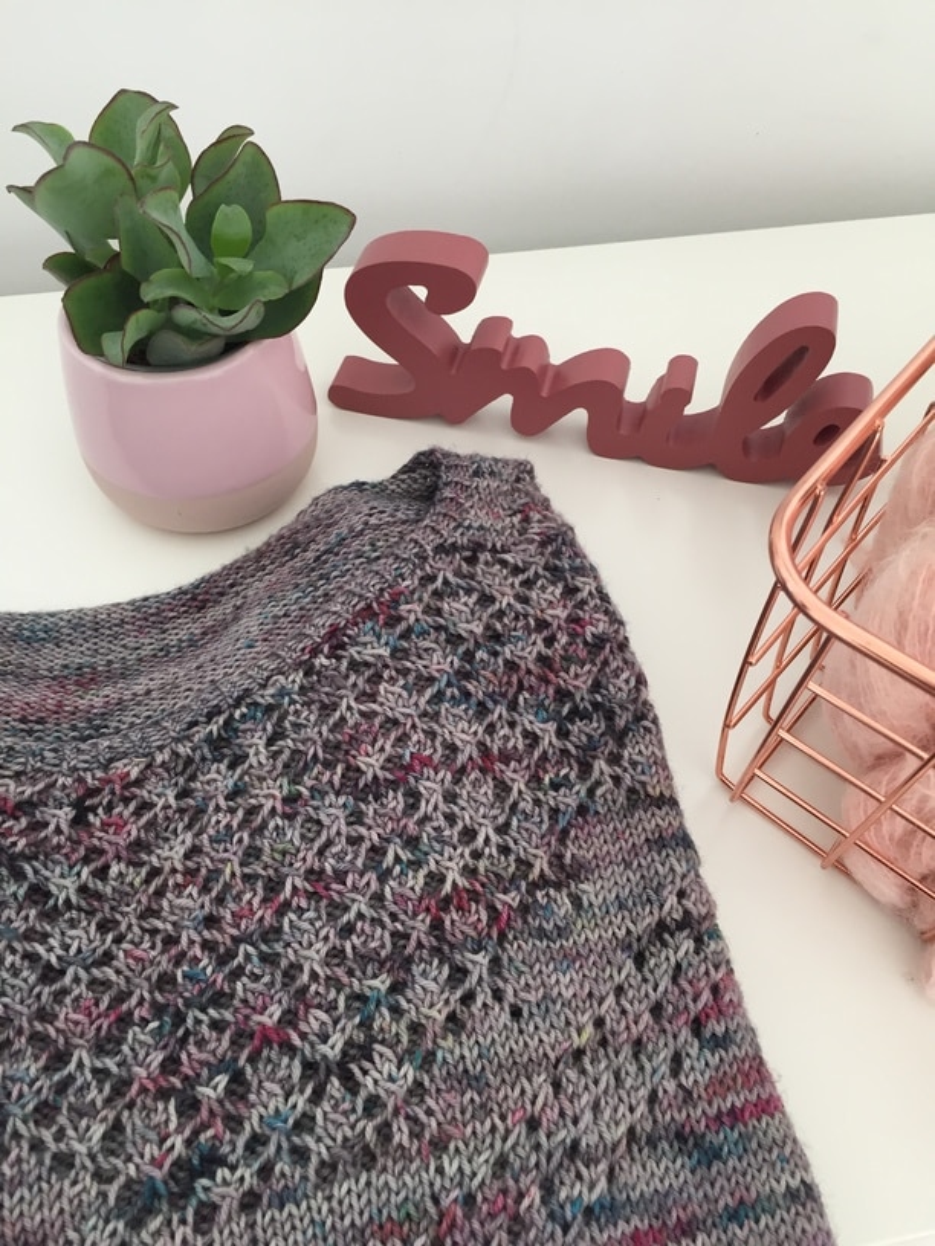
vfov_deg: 61.7
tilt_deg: -52.7
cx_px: 468
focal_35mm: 29
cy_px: 623
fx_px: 1044
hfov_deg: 48.2
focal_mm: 4.15
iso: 50
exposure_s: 1/33
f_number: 2.2
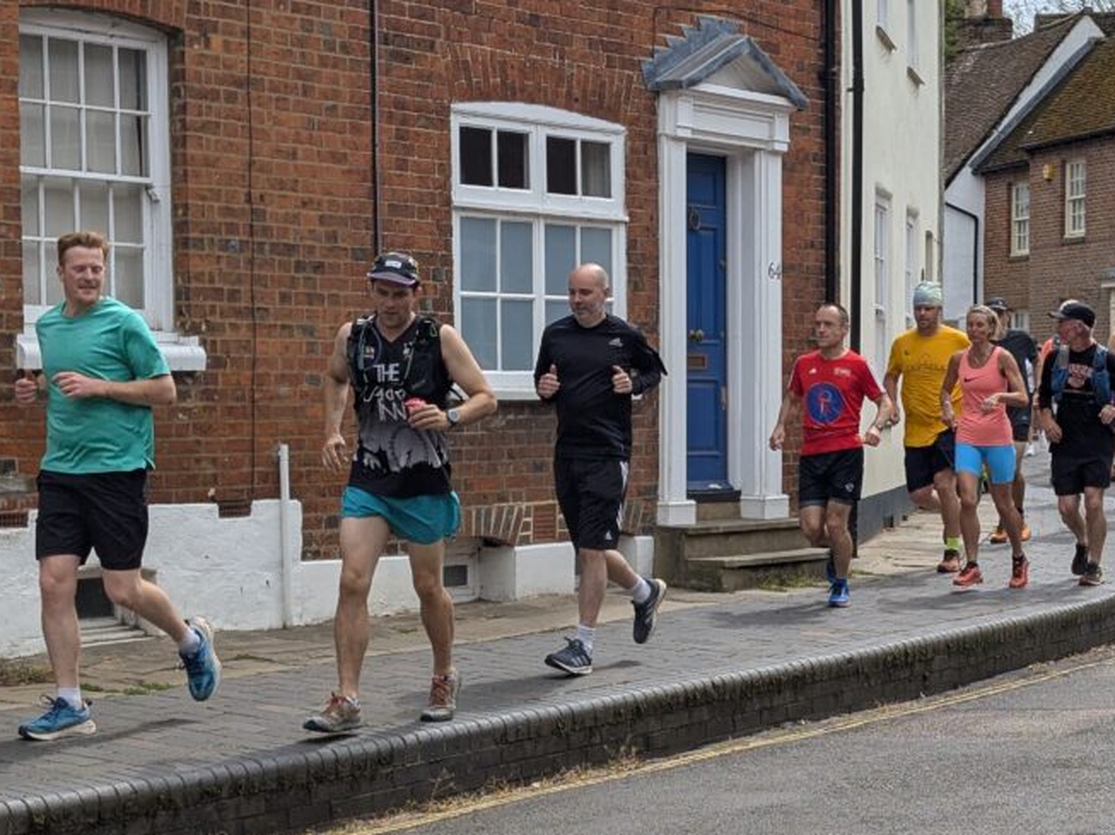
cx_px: 770
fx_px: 2479
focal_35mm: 77
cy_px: 549
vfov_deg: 19.1
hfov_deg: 25.2
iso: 22
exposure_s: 1/1266
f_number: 1.68
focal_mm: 6.9
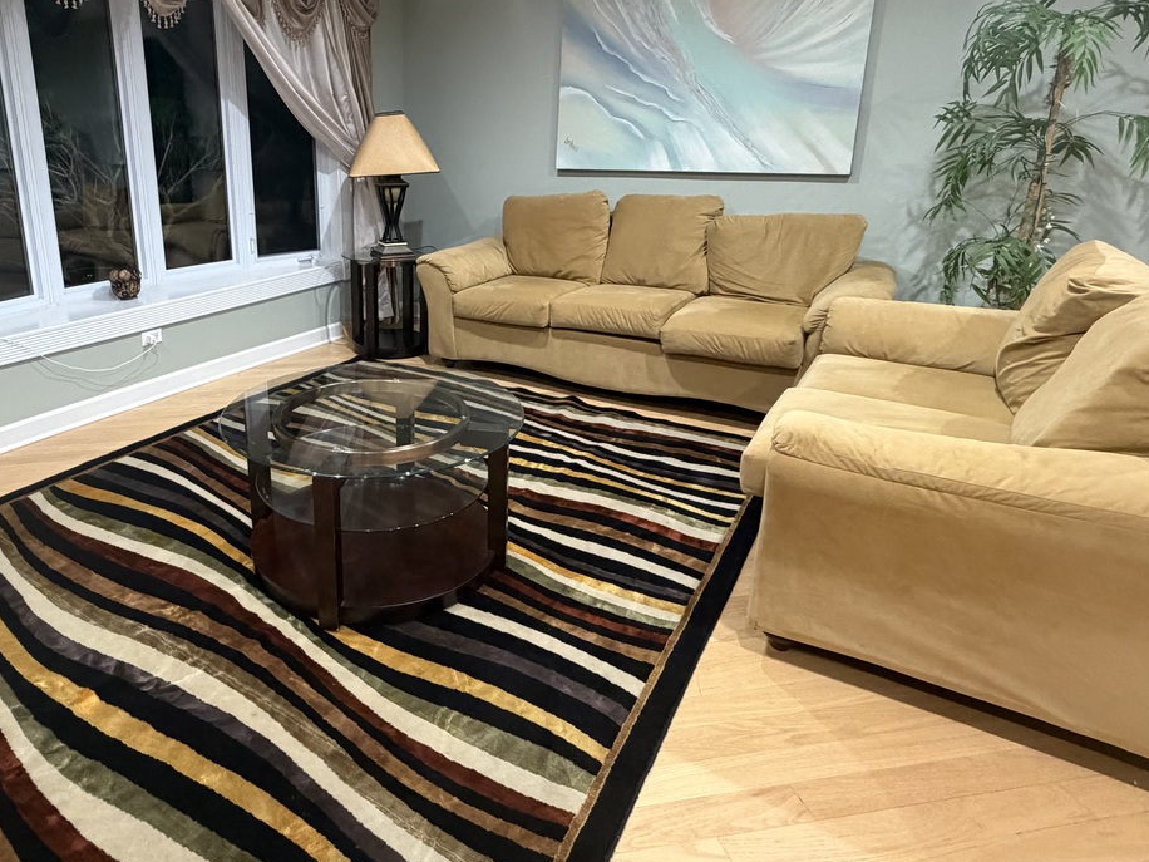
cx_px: 403
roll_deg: +1.1
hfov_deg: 74.5
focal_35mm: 22
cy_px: 330
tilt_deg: -15.1
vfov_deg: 60.4
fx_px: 730
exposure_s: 1/60
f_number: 2.2
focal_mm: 2.22
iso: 500
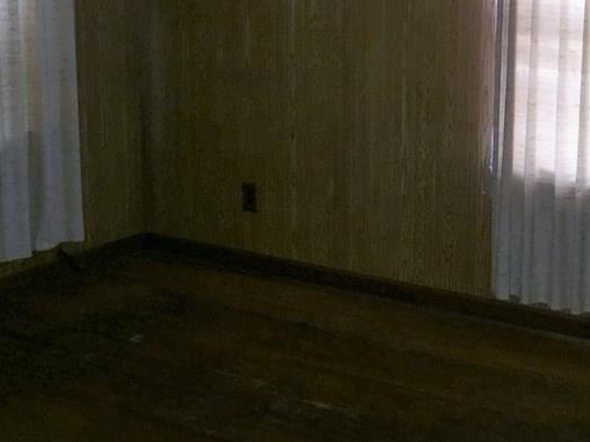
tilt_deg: -8.5
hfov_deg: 33.5
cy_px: 104
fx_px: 971
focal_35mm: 57
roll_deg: -1.0
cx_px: 396
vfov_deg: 25.3
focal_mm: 4.15
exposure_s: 1/16
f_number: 2.2
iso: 50
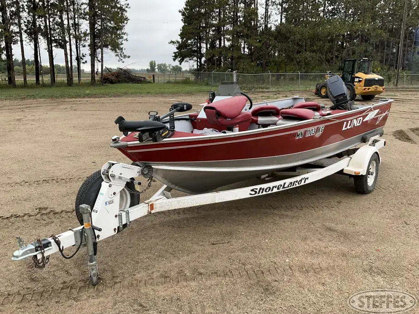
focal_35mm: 30
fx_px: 363
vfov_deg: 46.8
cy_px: 157
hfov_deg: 60.0
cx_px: 210
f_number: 1.8
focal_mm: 3
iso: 16
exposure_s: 1/126
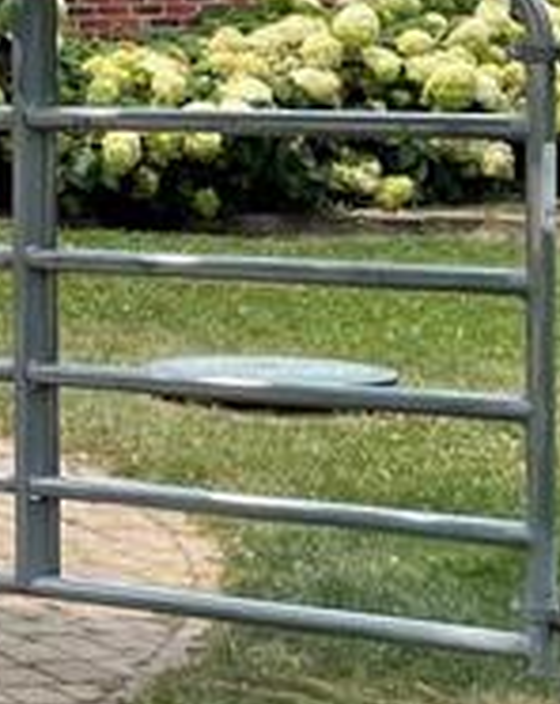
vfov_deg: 13.7
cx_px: -1150
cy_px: 72
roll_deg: +0.5
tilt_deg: -3.3
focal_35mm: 140
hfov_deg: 8.9
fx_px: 2910
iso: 32
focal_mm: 4.2
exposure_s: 1/1825
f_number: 1.6
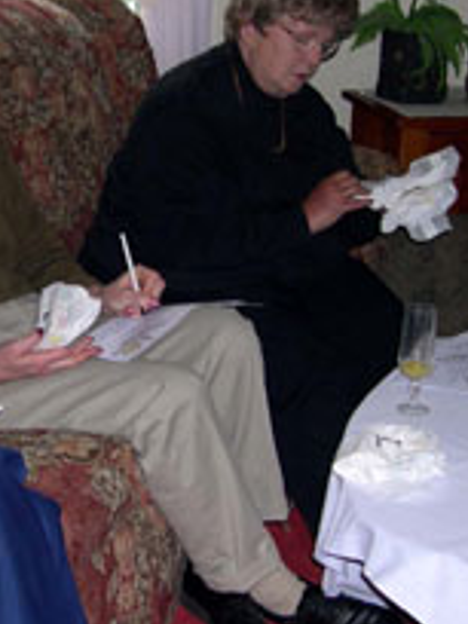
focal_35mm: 84
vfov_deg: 23.2
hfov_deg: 17.2
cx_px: 21
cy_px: 242
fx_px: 1514
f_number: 2.8
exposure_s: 1/60
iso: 121
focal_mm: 8
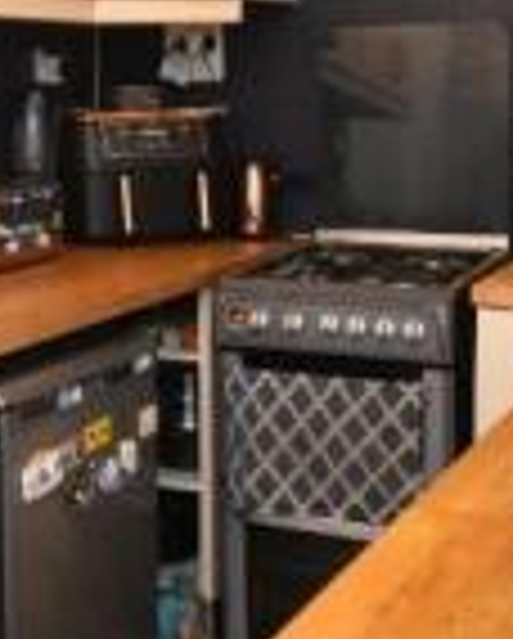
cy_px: 155
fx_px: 1231
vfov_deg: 28.6
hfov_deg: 23.1
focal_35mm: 65
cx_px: 74
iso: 2000
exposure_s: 1/60
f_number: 4.5
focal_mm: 10
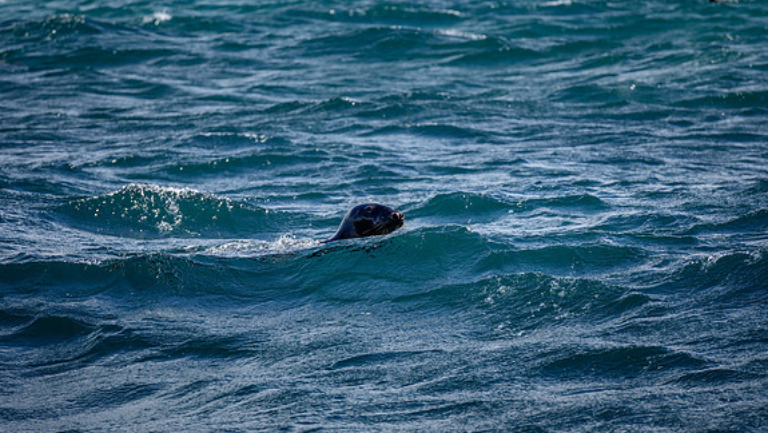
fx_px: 4482
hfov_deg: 9.8
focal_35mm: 220
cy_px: 192
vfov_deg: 5.5
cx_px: 385
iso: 200
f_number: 8
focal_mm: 200
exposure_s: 1/640
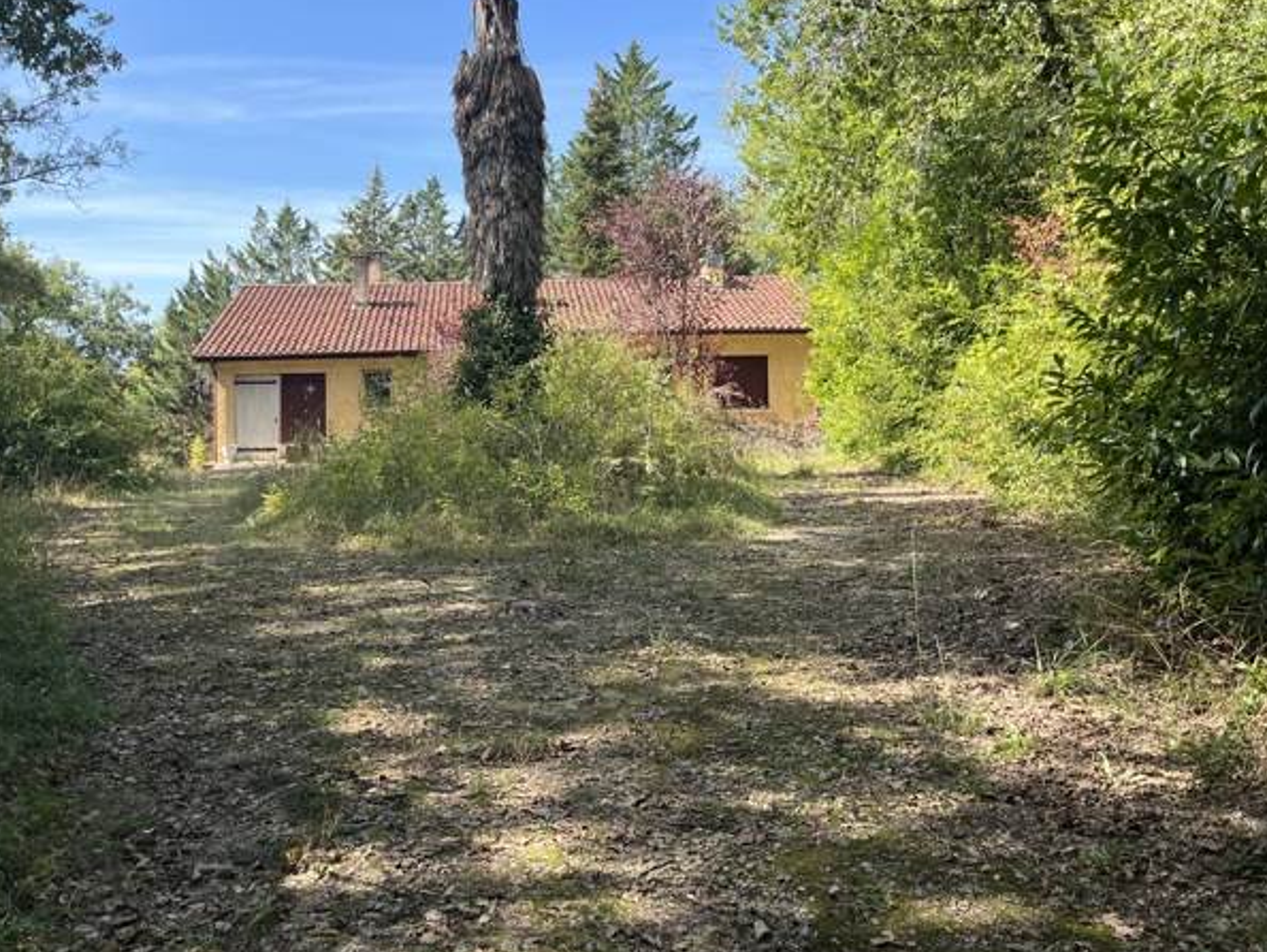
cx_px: 495
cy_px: 352
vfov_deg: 40.4
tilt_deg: +2.7
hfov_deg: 52.2
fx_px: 1282
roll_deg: +0.3
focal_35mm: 35
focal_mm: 5.1
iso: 50
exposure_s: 1/1186
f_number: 1.6
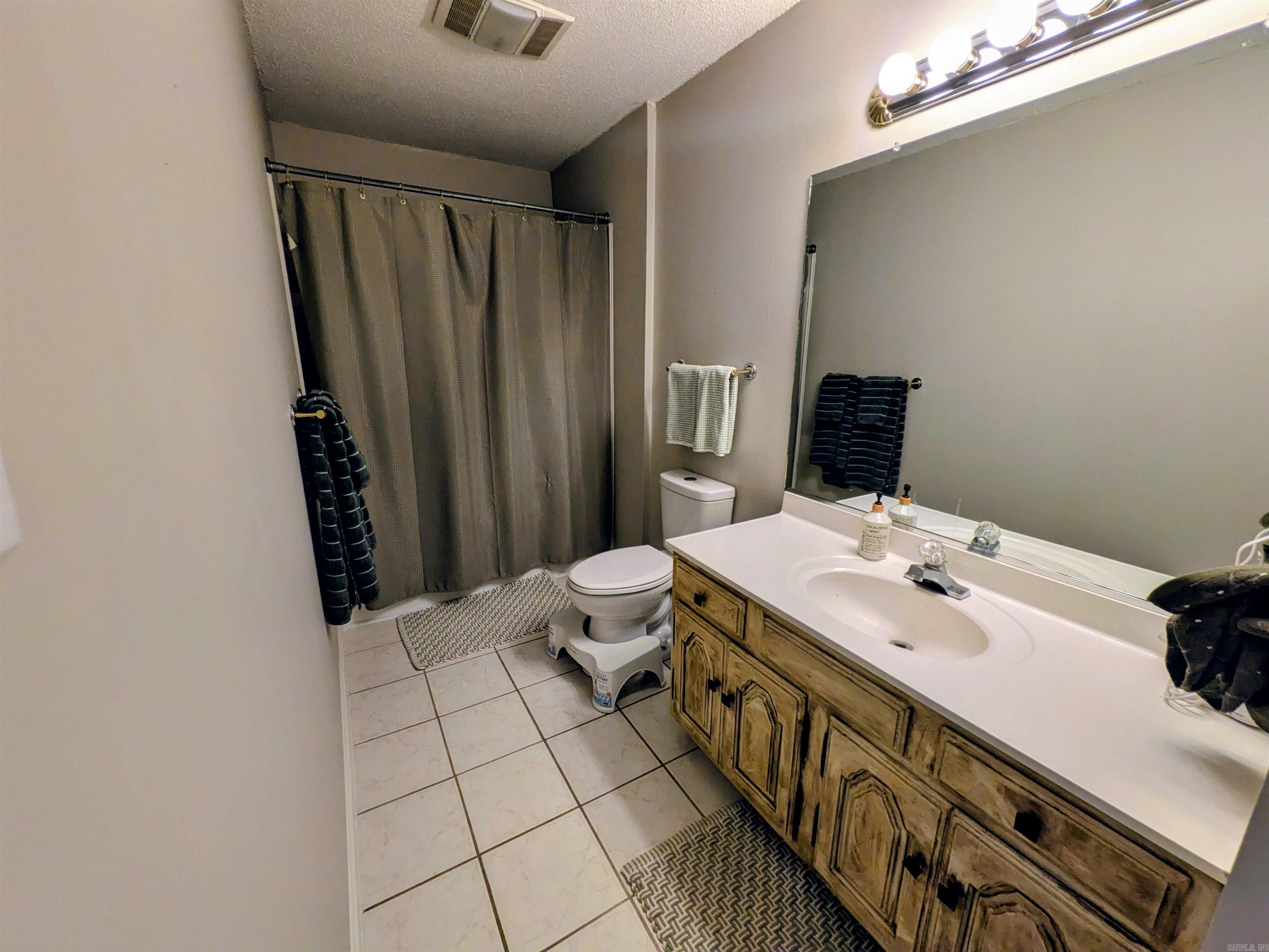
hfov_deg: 102.1
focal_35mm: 14
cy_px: 476
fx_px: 513
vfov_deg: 85.7
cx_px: 634
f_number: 2.2
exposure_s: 1/60
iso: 91
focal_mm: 1.85
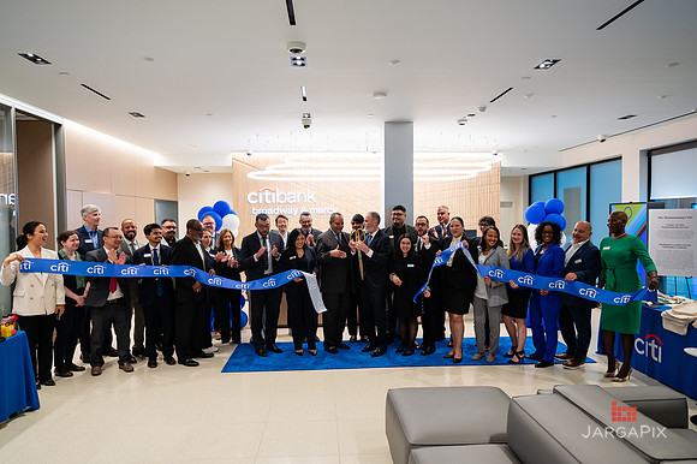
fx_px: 470
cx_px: 348
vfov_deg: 52.5
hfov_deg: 73.1
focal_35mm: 24
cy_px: 232
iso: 400
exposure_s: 1/160
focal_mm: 24
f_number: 4
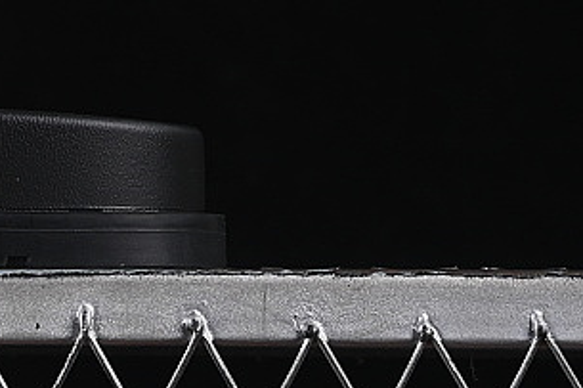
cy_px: -168
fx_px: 4305
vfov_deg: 5.1
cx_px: -401
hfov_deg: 7.6
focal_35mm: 266
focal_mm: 50
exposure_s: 1/80
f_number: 8
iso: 160
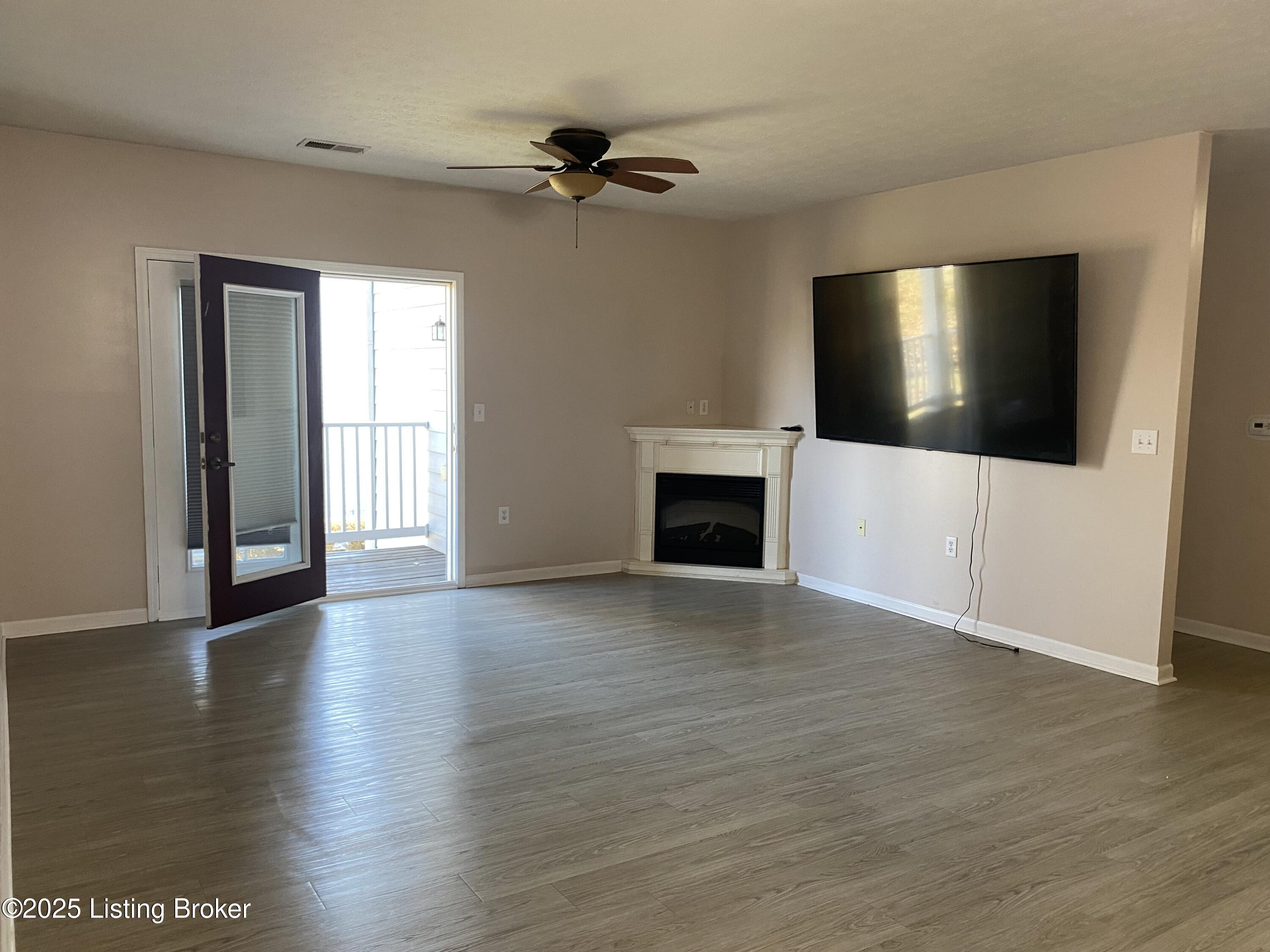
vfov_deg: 53.1
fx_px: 954
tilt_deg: -6.0
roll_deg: -1.7
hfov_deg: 67.3
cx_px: 635
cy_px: 476
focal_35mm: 26
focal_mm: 4.25
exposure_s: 1/60
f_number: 1.8
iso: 125
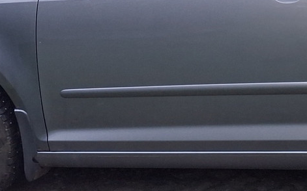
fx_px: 753
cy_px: 9
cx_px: 300
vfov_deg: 14.3
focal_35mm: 90
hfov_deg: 22.3
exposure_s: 1/100
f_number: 1.8
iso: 160
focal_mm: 4.69
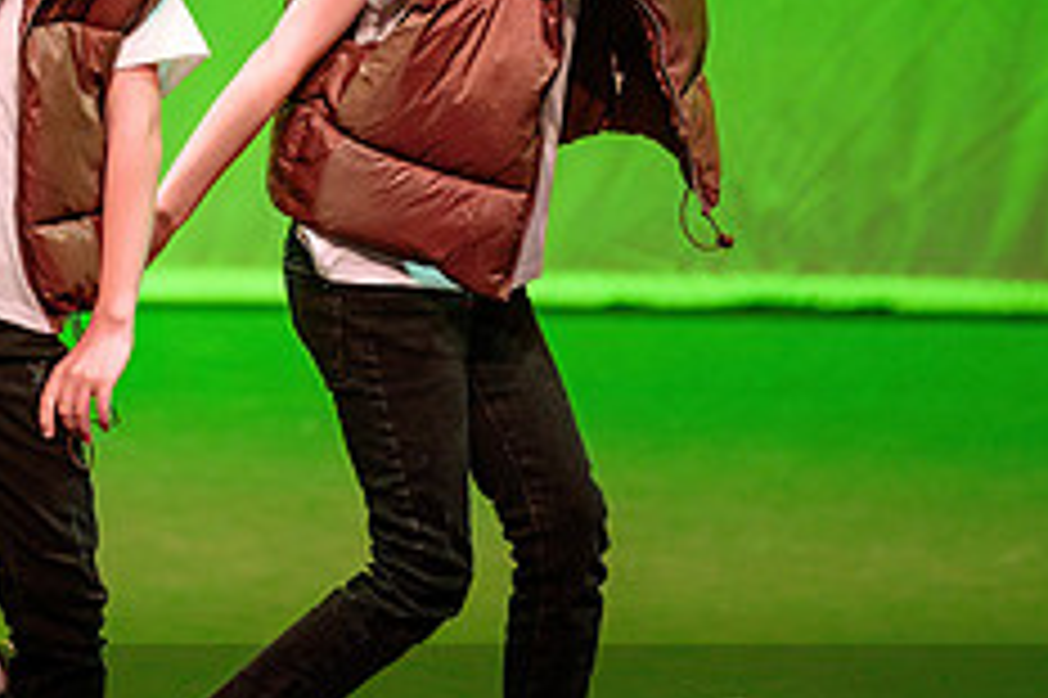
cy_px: 138
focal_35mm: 617
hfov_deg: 3.3
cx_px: 36
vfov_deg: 2.2
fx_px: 17948
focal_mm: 200
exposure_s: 1/320
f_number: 2.8
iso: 1250
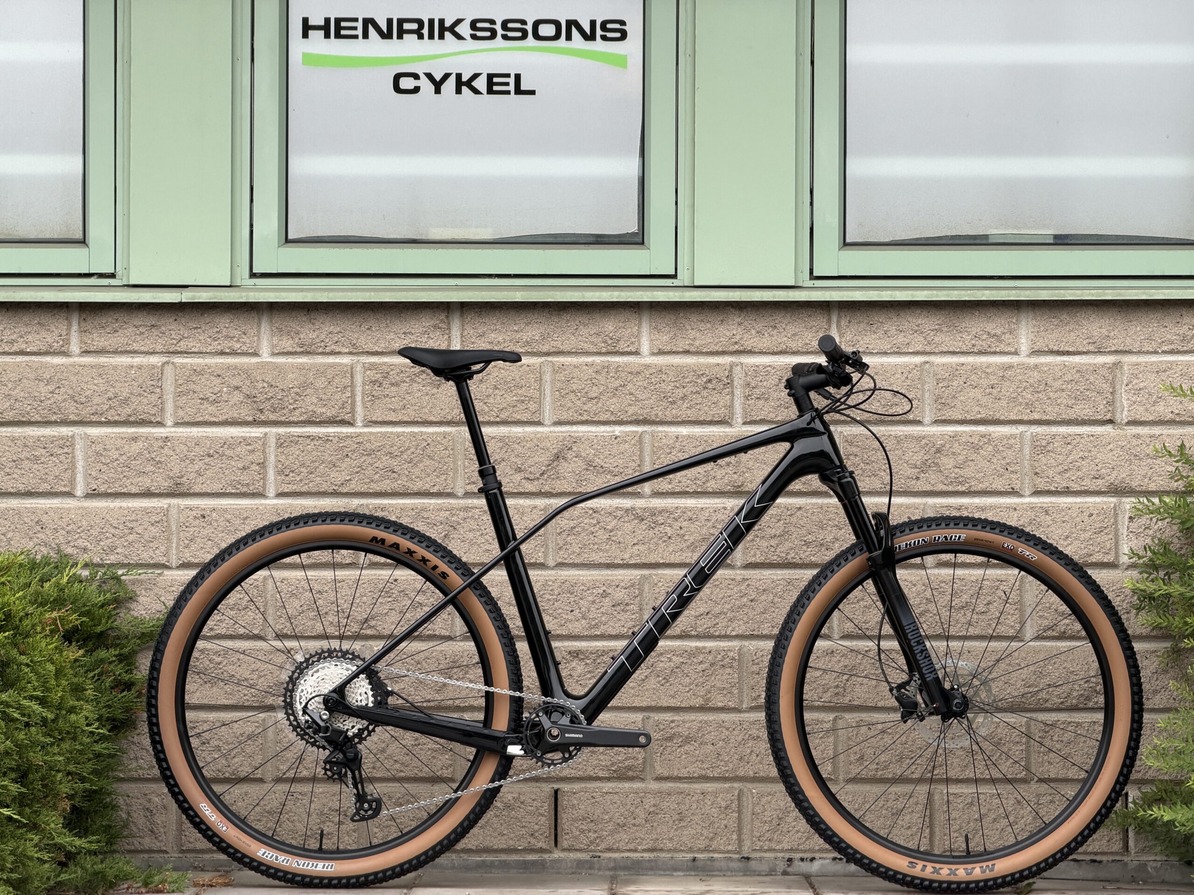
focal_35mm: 100
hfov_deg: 19.6
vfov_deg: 14.8
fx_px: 3449
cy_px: 448
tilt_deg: +3.4
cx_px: 597
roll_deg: +0.1
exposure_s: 1/121
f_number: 2.8
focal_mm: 16.89
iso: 50
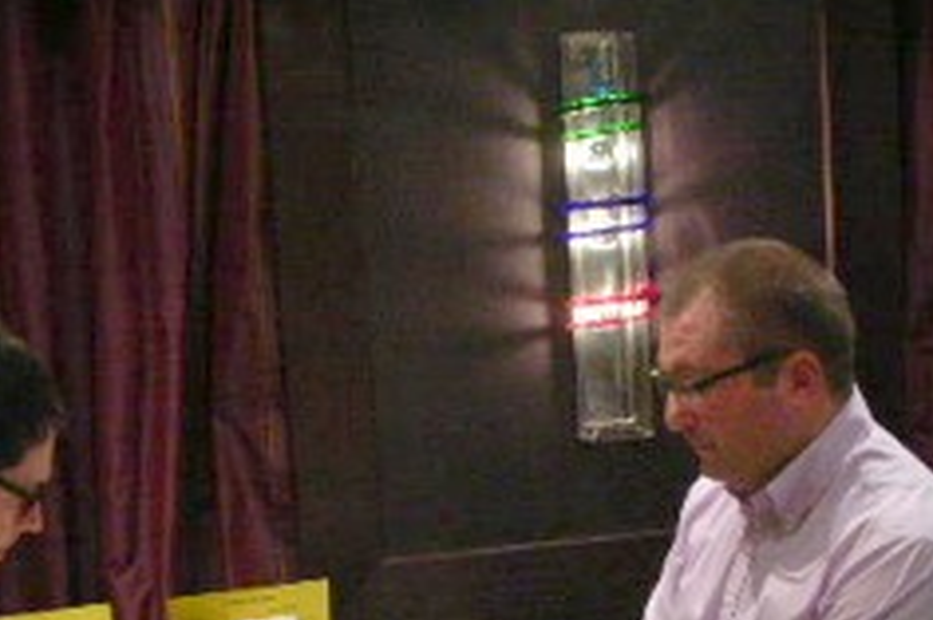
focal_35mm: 74
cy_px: 644
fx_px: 1916
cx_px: 470
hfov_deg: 27.4
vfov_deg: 17.9
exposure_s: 1/28.3
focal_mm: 5.8
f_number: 3
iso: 400
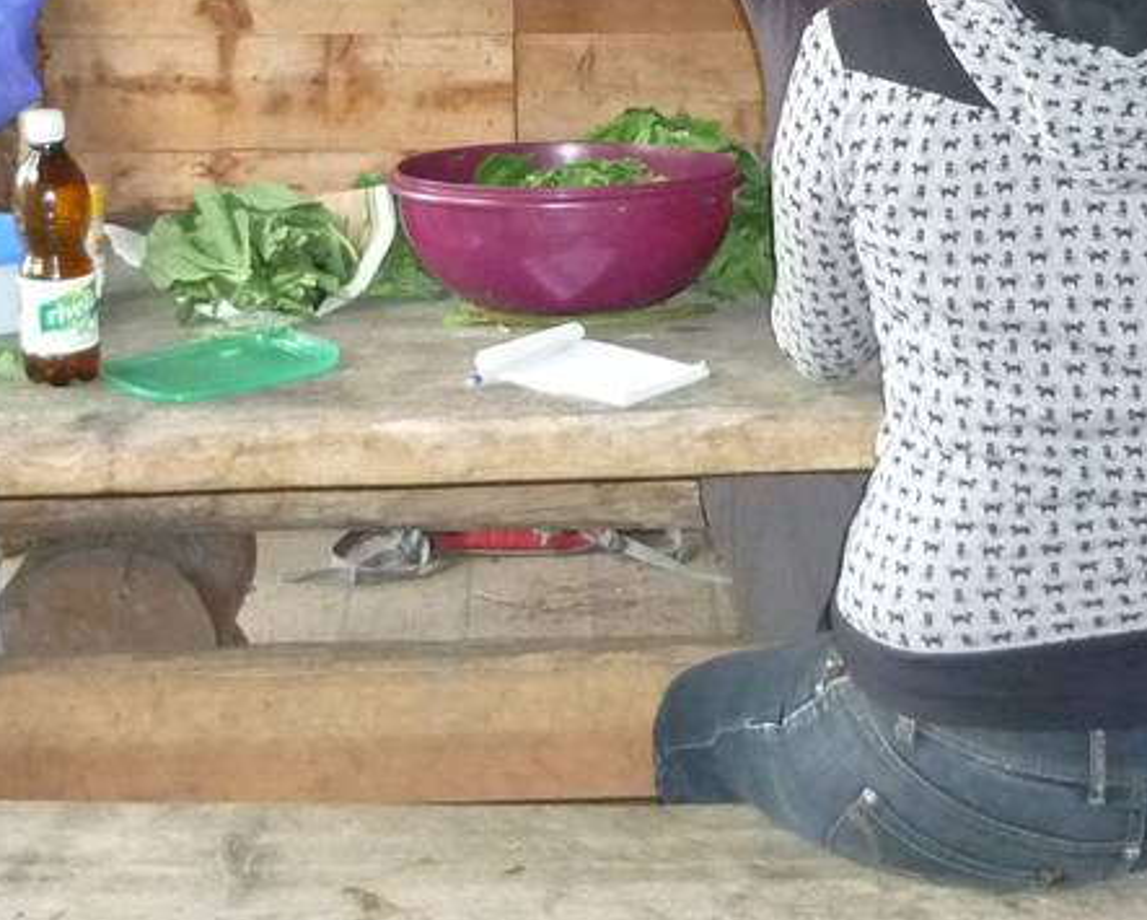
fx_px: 3159
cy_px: -54
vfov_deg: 16.1
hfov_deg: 20.6
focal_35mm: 93
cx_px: 608
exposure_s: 1/60
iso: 400
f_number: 2.8
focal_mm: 5.5
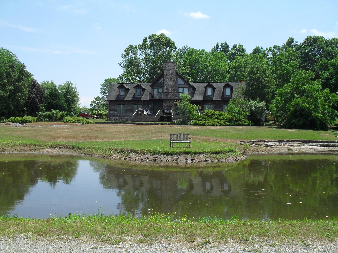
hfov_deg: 52.6
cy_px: 126
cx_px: 169
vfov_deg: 40.7
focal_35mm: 35
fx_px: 342
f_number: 8.4
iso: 100
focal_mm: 6.3
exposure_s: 1/180
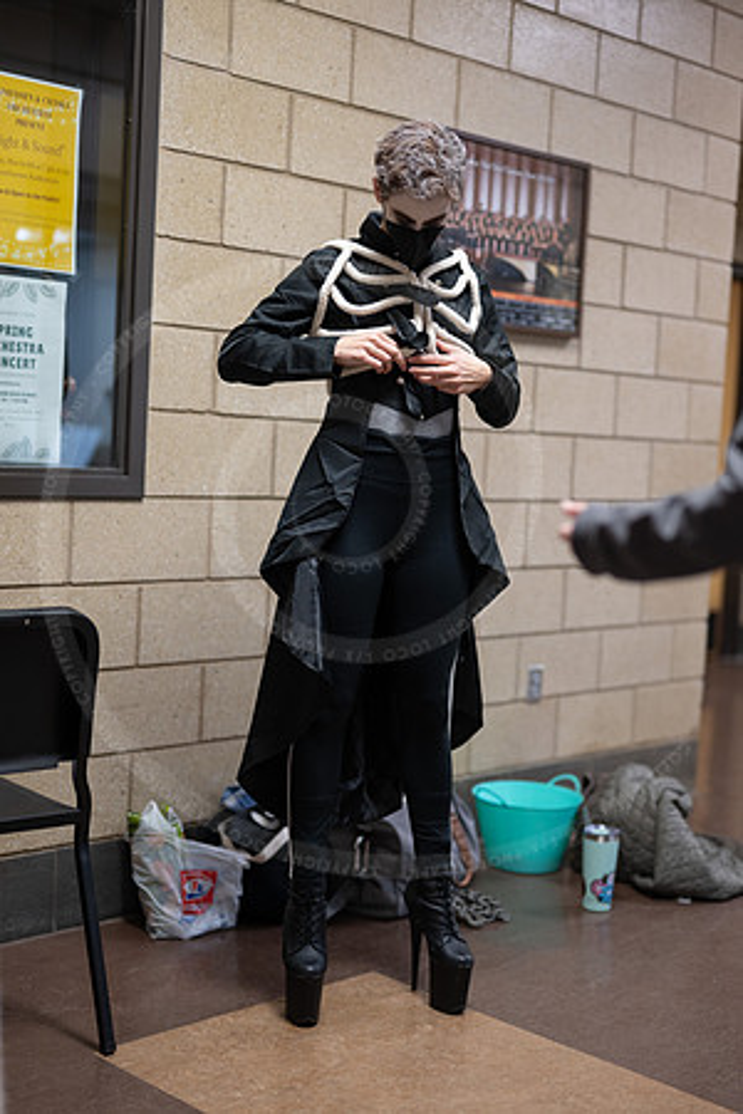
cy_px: 557
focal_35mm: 50
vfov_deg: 39.6
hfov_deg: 27.0
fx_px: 1548
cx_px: 372
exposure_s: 1/200
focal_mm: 50
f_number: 1.4
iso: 500
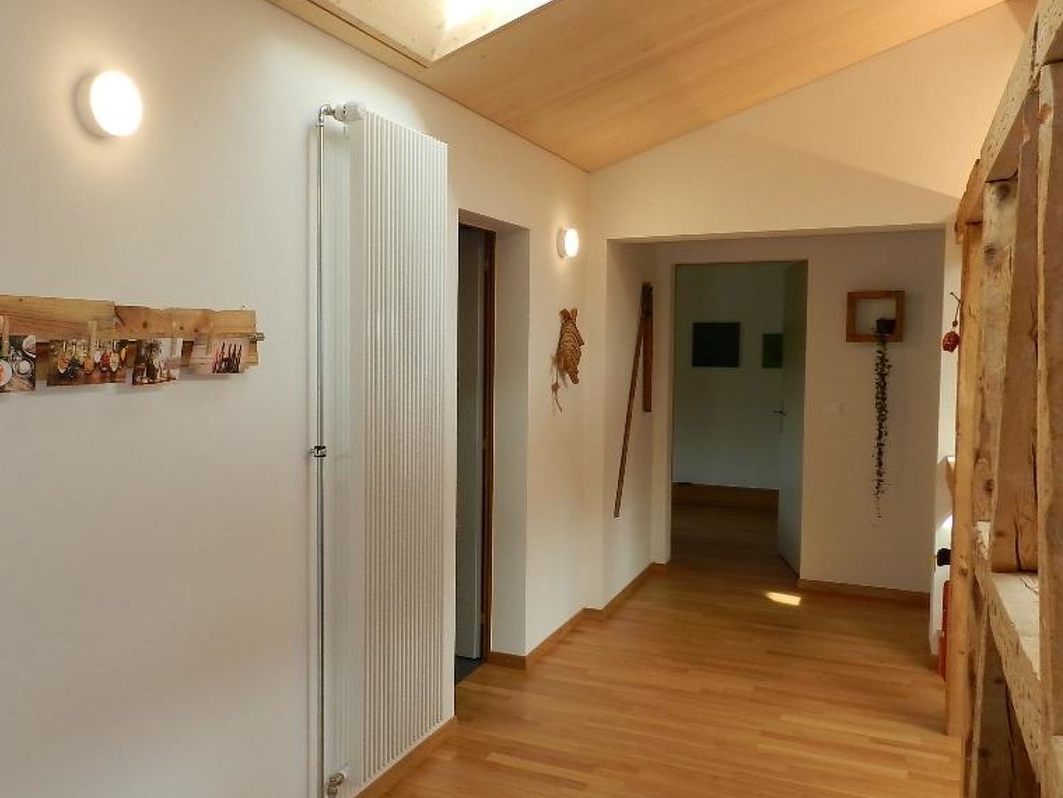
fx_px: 952
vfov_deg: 45.5
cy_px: 398
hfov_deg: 57.6
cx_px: 400
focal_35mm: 31
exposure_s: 1/60
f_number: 3.4
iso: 160
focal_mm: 4
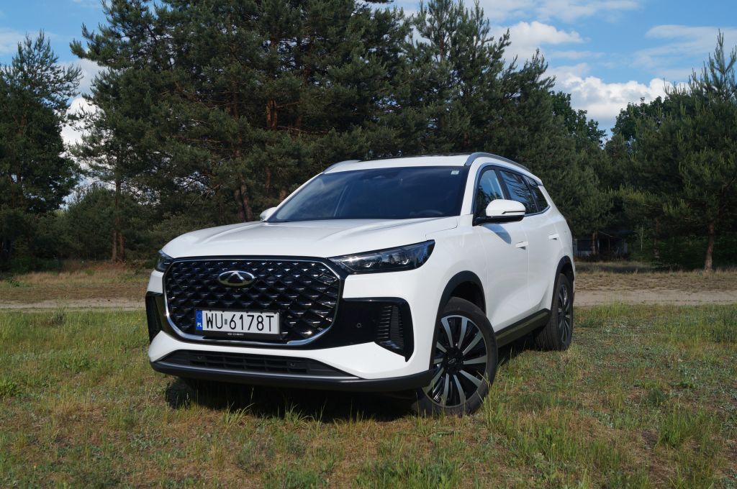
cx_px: 368
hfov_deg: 53.2
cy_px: 244
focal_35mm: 36
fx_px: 736
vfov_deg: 36.8
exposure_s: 1/320
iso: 100
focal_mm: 24
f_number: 8
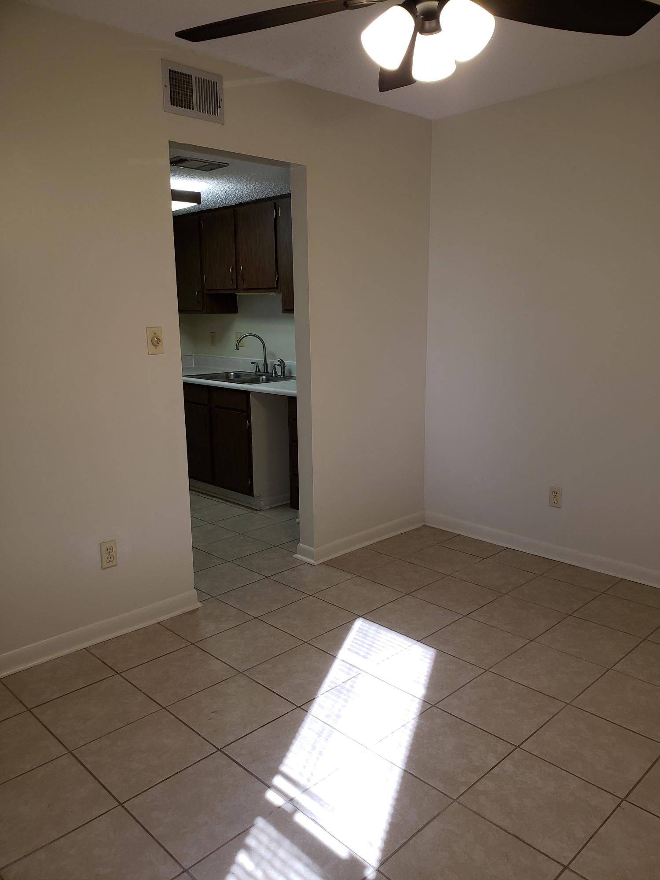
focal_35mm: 26
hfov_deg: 53.1
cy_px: 440
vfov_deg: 67.3
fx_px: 661
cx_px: 330
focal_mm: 4.3
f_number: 2.4
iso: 160
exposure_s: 1/60
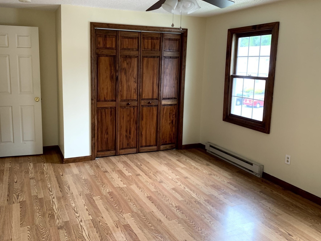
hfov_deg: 59.8
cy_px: 110
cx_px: 142
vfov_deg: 46.8
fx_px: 278
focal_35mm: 30
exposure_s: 1/60
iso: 125
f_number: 1.8
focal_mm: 4.25
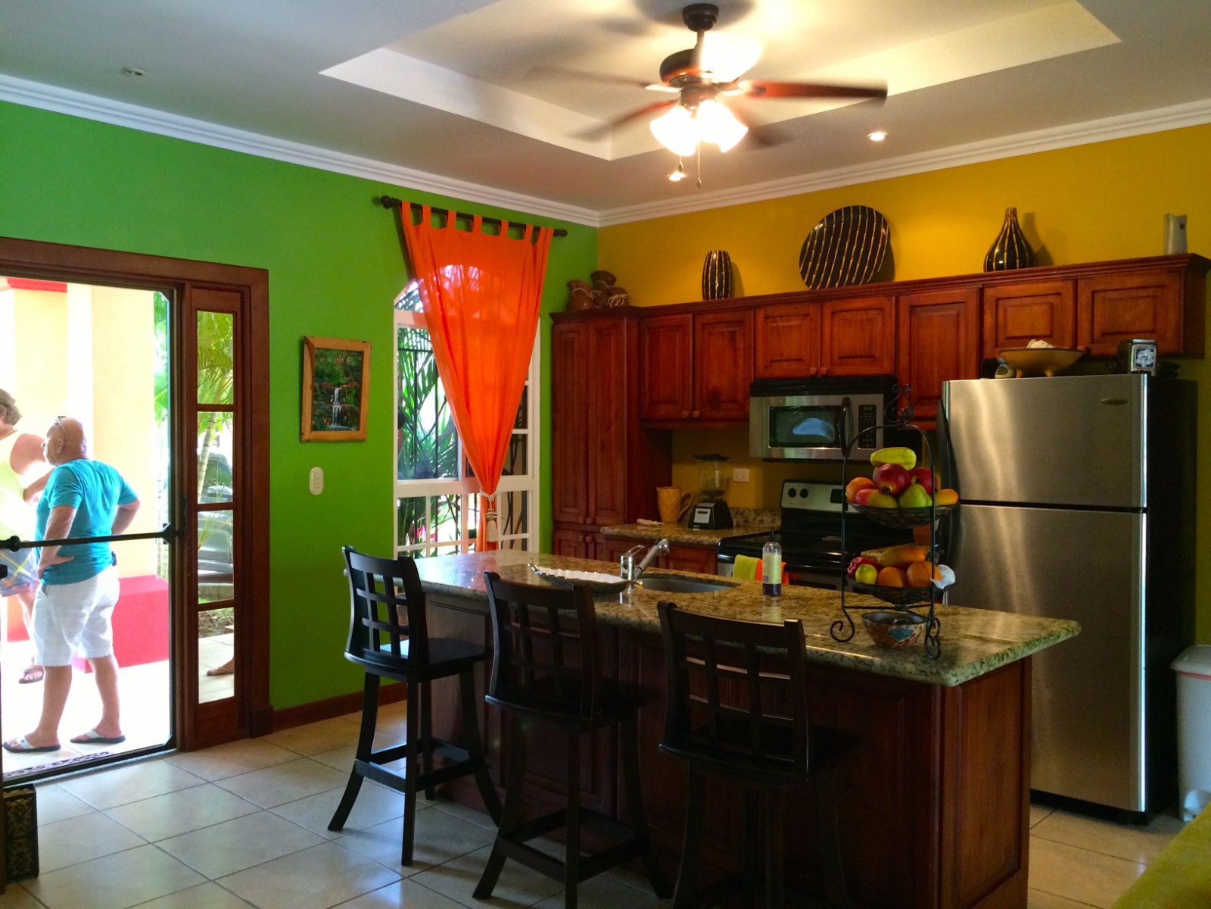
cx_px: 606
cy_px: 454
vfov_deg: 48.2
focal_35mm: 29
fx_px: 1015
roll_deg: -0.3
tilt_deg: -0.4
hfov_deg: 61.7
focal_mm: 4.15
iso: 160
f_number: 2.2
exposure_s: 1/30
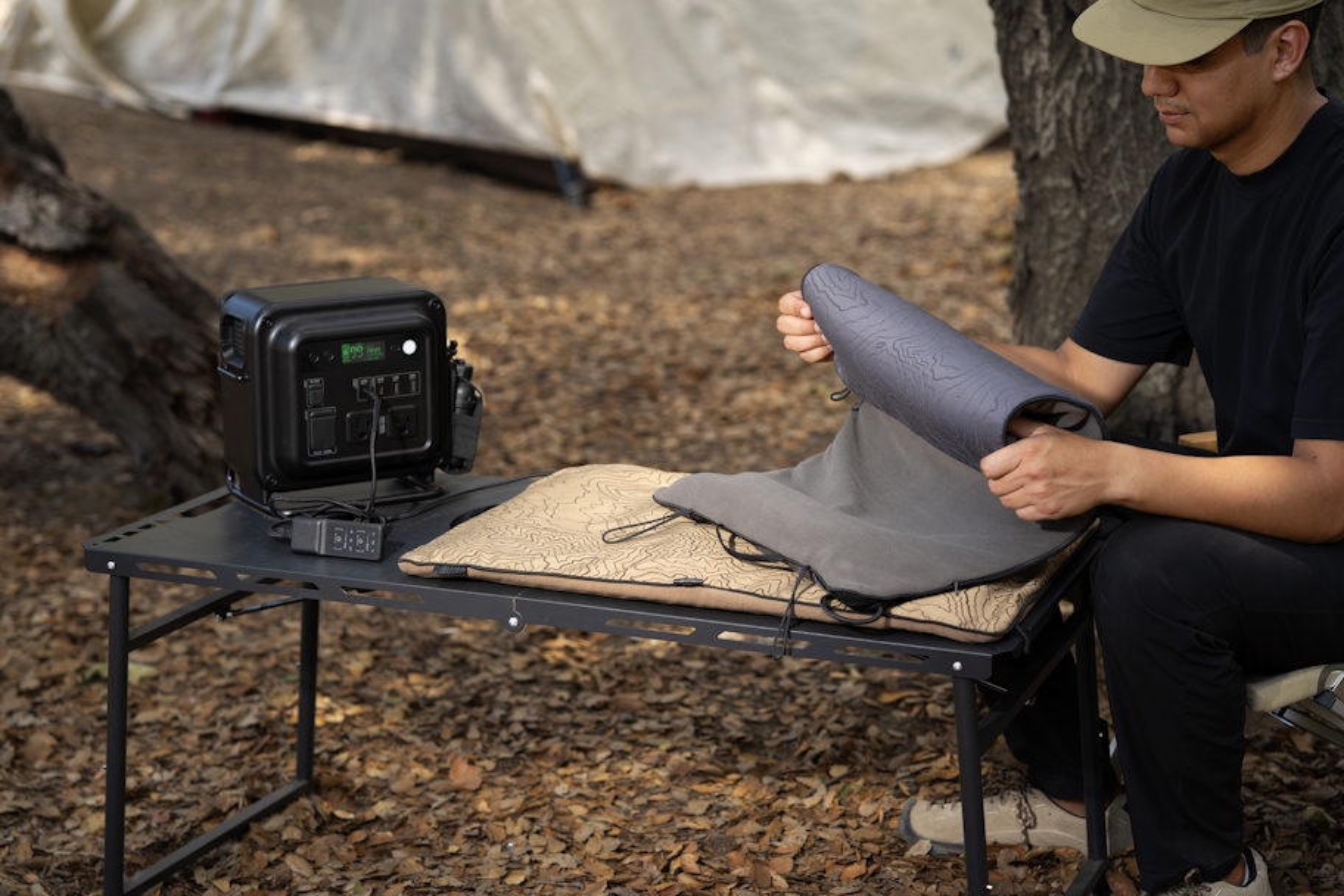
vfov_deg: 16.1
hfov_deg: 23.9
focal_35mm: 85
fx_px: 3173
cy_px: 448
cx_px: 672
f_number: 3.2
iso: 160
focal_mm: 85
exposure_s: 1/200
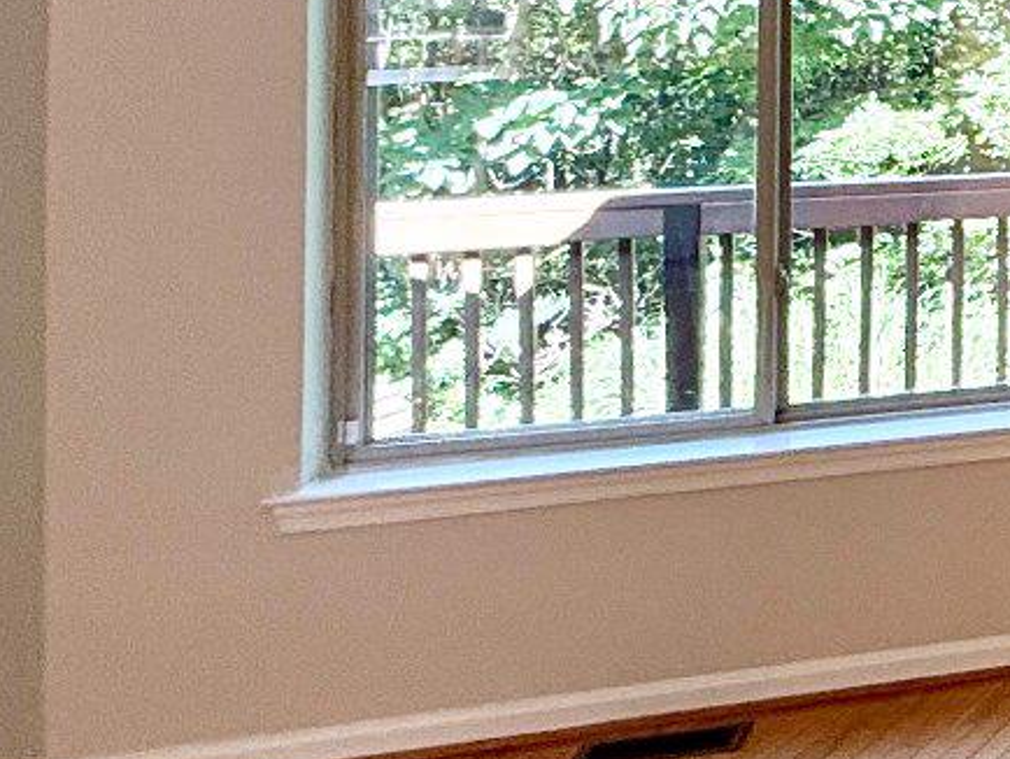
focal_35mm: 66
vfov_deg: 21.0
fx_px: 1927
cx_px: 2006
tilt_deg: +0.8
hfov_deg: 18.8
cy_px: -109
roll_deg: -0.3
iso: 80
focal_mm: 2.22
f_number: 2.2
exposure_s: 1/99
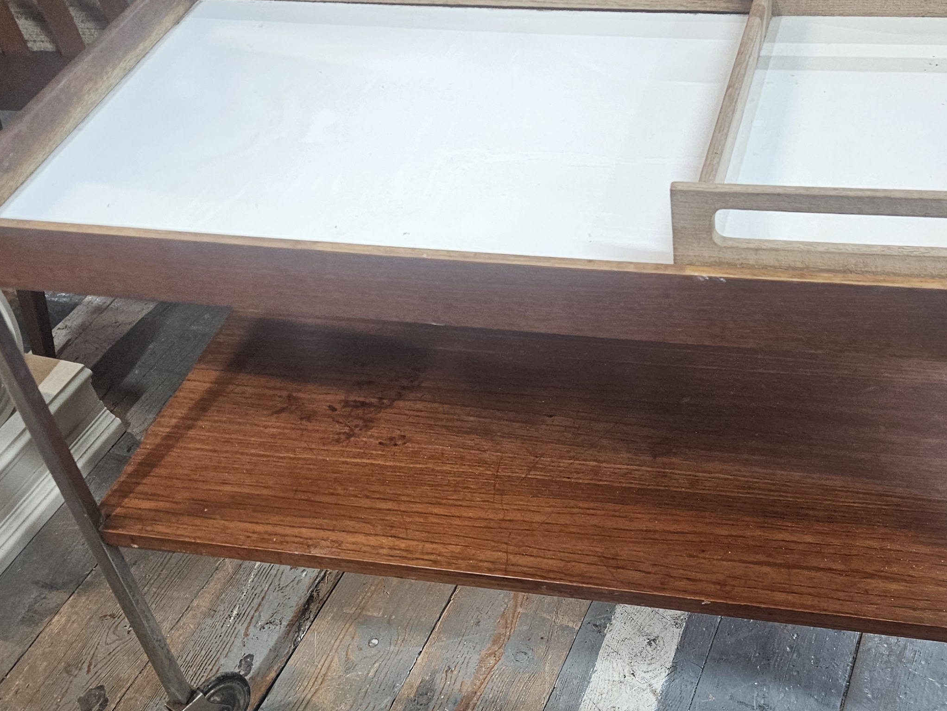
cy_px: 546
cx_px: 619
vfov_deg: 31.5
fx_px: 1231
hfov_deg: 41.6
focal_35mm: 45
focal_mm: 5.4
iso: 400
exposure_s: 1/100
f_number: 1.8
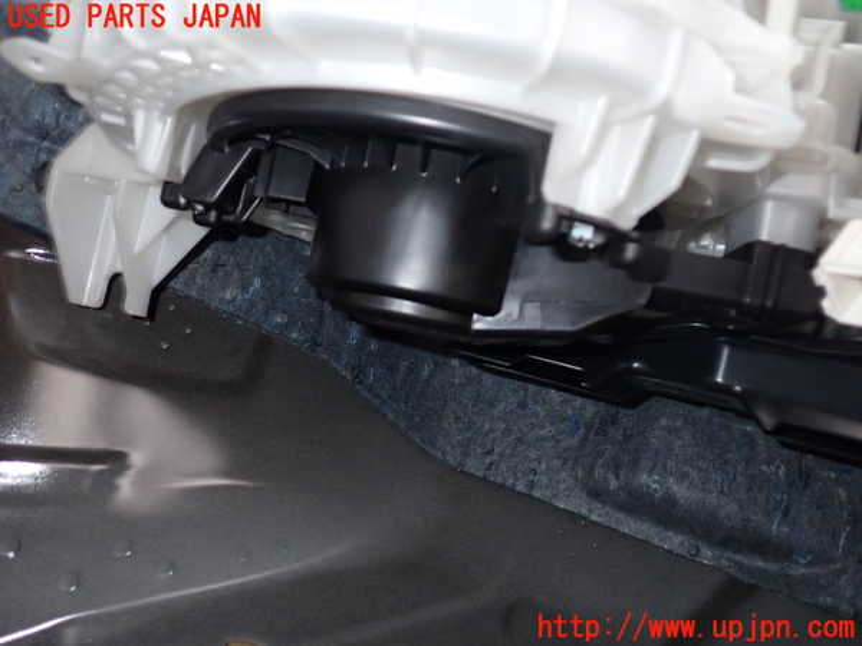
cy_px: 323
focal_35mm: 30
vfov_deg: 46.8
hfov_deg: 60.0
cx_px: 431
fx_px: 747
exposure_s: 1/30
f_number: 6.3
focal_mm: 5.4
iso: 320
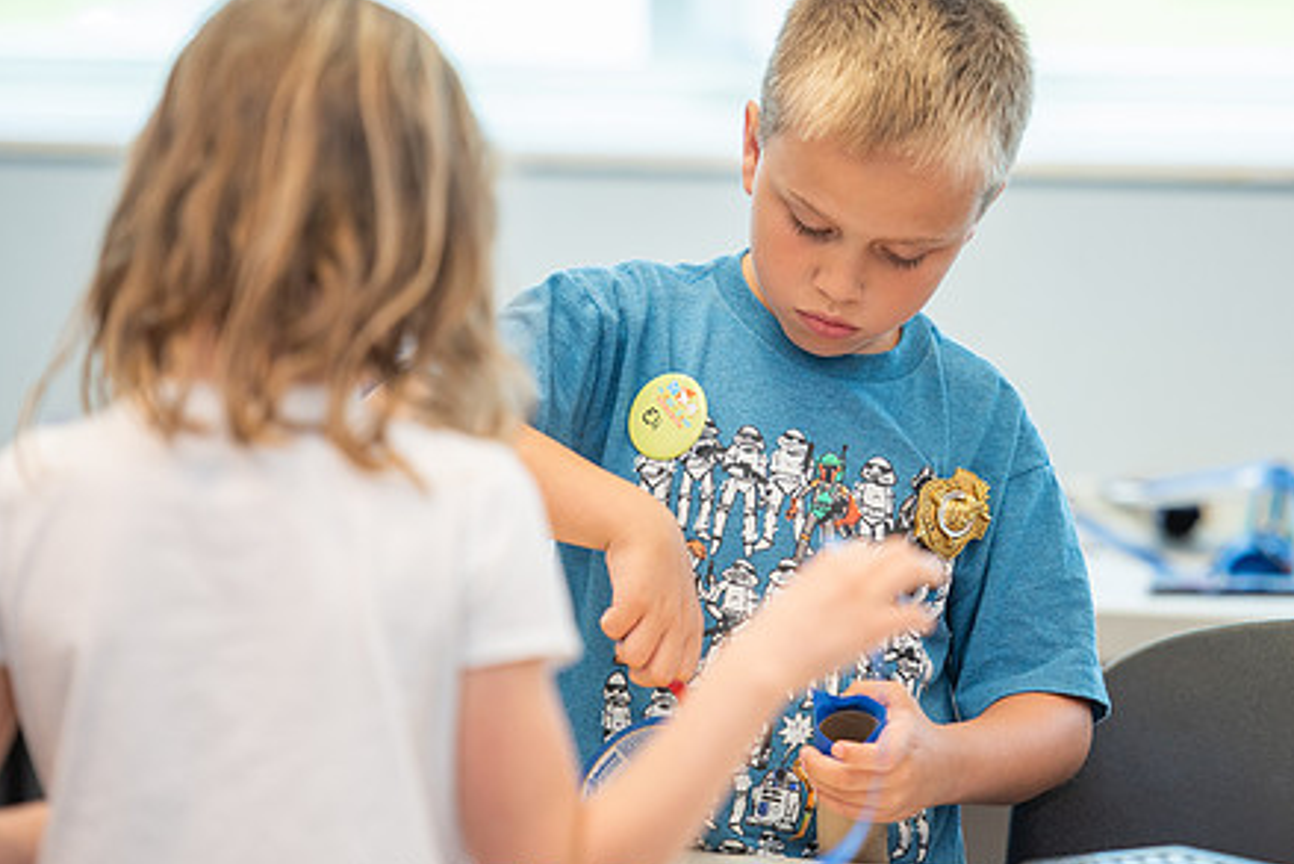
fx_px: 7838
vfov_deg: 6.3
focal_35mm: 218
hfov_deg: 9.4
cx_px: 755
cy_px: 382
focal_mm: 165
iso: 500
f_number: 2.8
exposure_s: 1/250
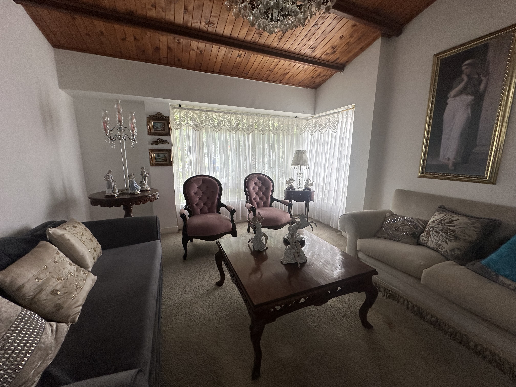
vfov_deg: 85.7
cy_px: 194
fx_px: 209
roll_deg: -0.1
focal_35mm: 14
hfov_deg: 102.1
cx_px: 258
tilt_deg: -9.8
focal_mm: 2.22
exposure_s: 1/99
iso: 100
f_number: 2.2
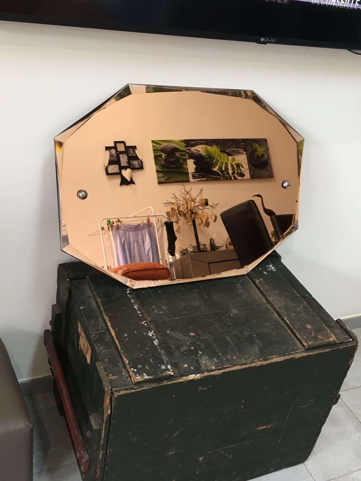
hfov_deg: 37.7
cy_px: 261
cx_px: 203
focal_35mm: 38
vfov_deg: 48.9
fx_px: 528
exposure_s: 1/33
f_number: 2.2
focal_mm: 4.15
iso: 125
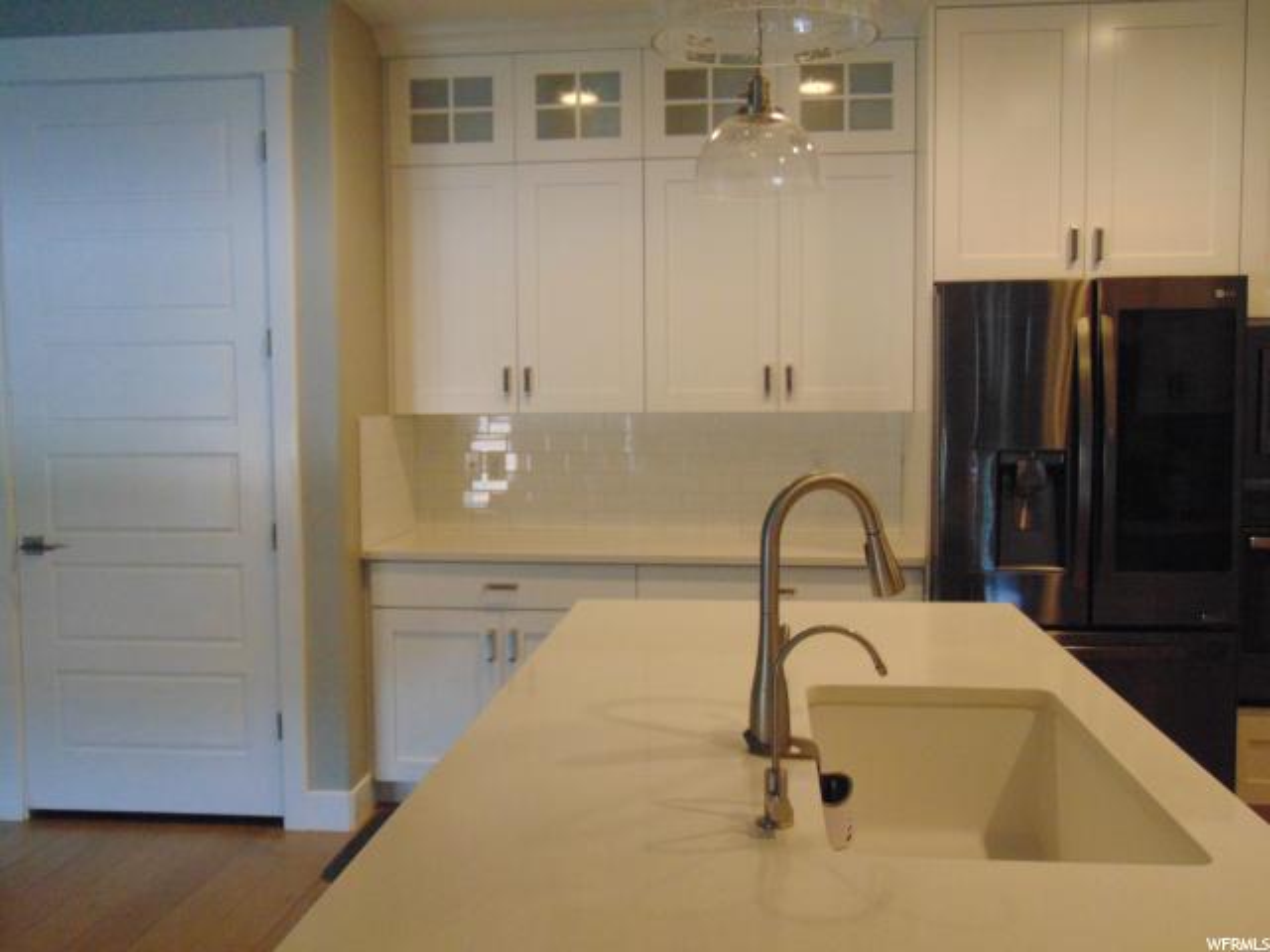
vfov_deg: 42.9
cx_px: 635
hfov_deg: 55.4
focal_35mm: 33
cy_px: 476
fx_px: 1211
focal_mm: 5.8
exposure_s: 1/40
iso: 500
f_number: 3.2
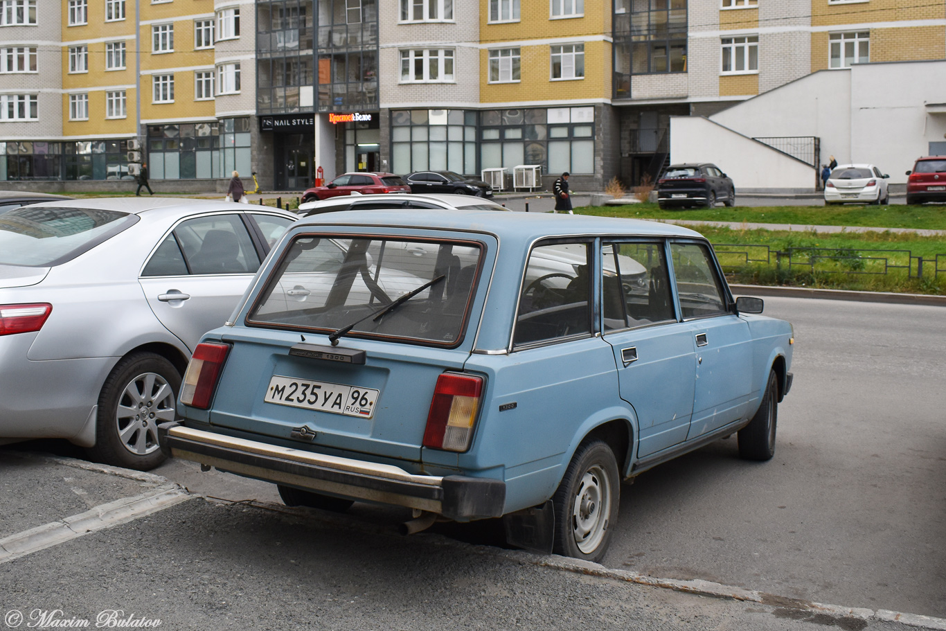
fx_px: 710
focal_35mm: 27
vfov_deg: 47.9
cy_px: 316
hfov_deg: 67.4
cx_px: 473
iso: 400
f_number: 5
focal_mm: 18
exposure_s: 1/250
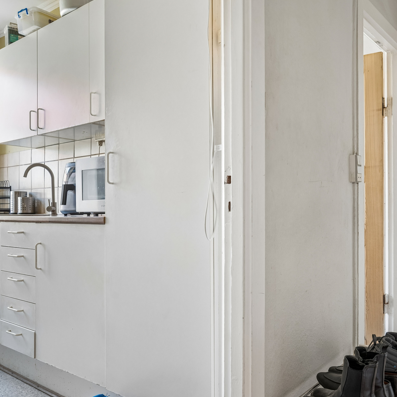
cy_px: 203
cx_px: 239
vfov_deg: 54.6
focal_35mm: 30
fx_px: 385
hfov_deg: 54.2
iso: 400
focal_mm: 22.5
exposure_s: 1/13
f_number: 6.3
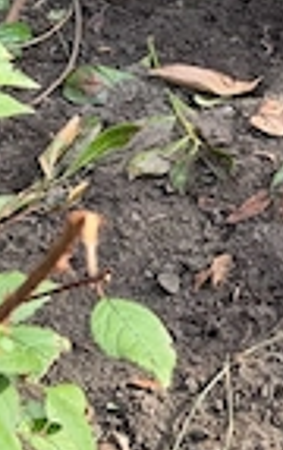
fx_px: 1744
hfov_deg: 9.1
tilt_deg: -38.2
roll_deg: +1.0
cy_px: 179
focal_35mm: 142
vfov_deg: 14.7
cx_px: 418
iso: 64
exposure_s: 1/366
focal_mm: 6.76
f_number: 1.78
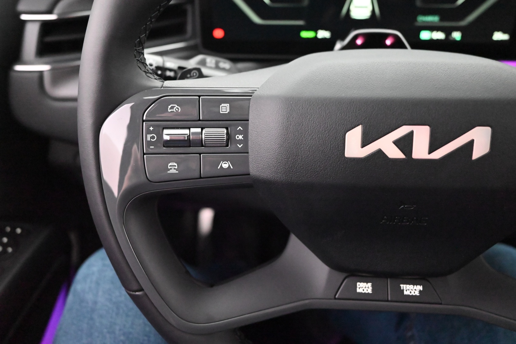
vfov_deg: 44.3
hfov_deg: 62.8
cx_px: 258
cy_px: 172
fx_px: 423
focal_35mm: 30
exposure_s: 1/60
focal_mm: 29.5
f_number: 4.5
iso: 18000
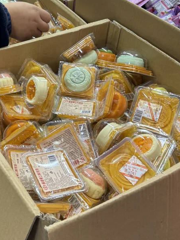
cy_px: 48
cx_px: 10
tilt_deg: -36.6
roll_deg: -2.0
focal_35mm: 58
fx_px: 402
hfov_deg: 24.3
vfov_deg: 32.3
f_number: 1.78
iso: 100
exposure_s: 1/100
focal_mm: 6.86
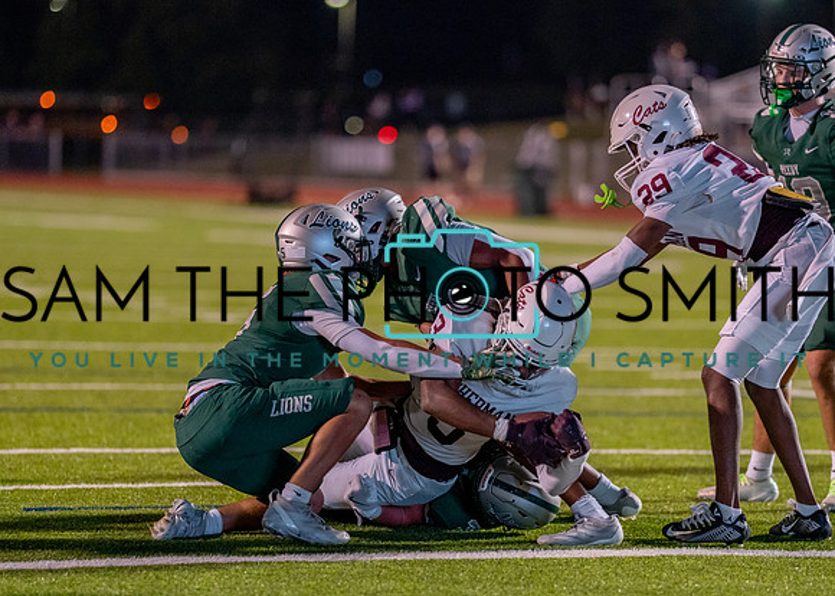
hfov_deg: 10.0
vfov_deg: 7.1
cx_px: 434
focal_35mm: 202
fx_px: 4782
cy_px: 310
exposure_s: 1/1000
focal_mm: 135
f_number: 1.8
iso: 1600
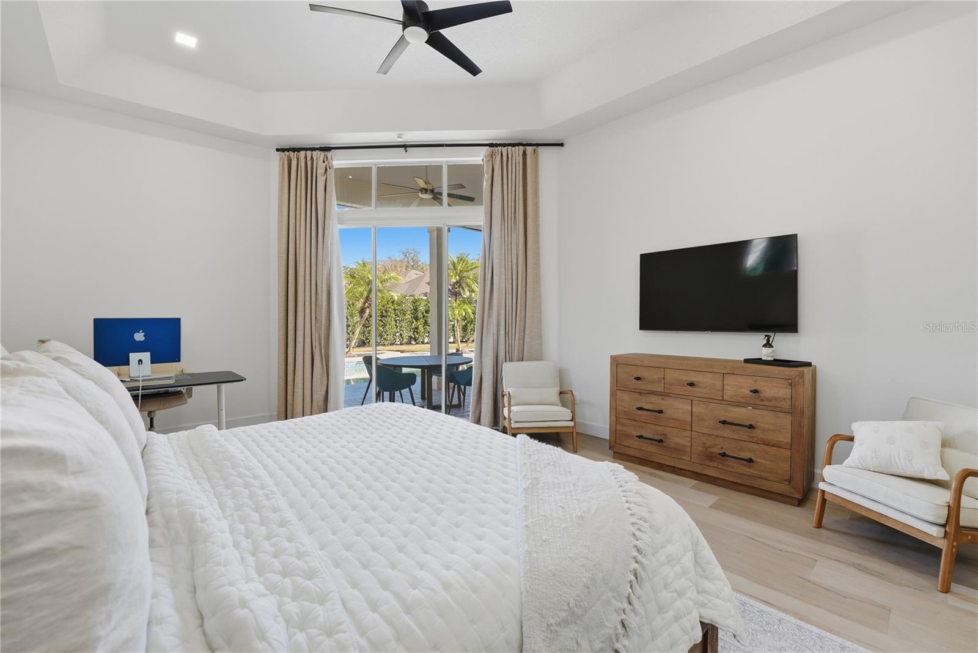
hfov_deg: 101.9
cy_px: 326
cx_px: 489
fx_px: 397
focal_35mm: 15
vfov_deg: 78.9
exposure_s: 1/250
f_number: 6.3
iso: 250
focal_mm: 14.6
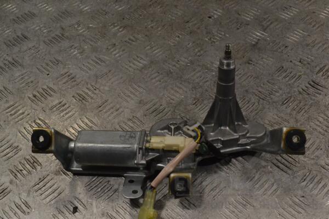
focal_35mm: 48
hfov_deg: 41.1
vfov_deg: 28.1
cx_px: 164
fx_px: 439
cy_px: 110
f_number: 11
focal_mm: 32
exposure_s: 1/500
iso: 3200
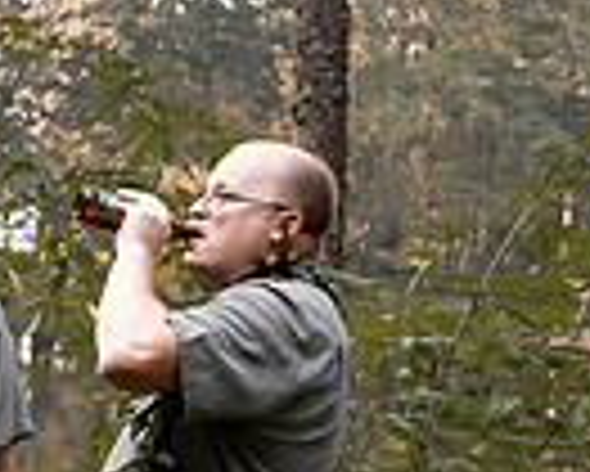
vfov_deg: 14.9
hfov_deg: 16.6
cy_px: 344
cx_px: -342
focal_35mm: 103
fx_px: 1800
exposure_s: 1/640
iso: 250
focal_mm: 24
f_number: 2.8
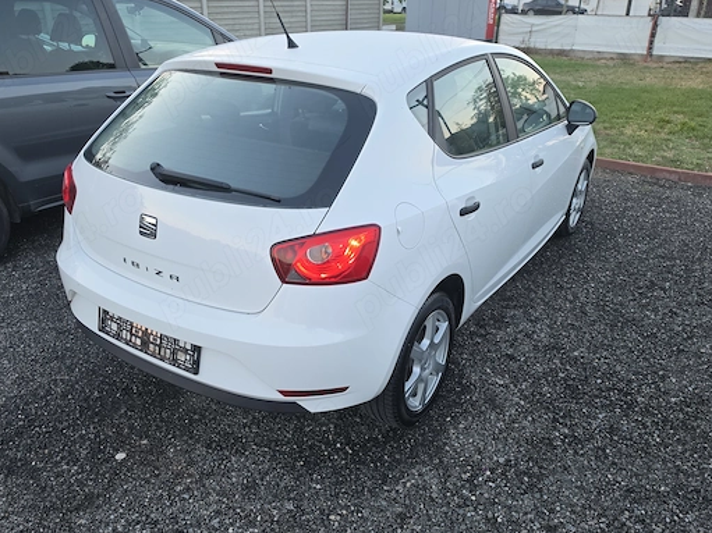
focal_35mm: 27
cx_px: 346
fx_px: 555
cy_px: 269
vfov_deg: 51.3
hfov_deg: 65.3
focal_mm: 6.5
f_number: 1.4
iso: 100
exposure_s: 1/100
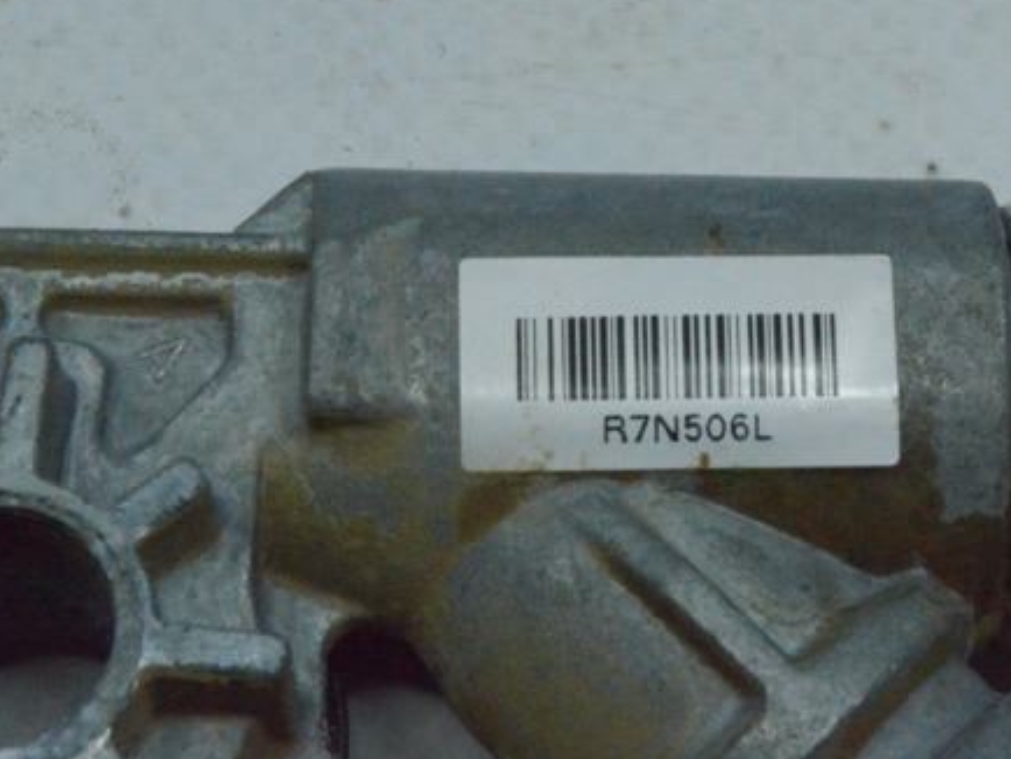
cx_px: 685
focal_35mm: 117
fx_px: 3410
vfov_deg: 12.7
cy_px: 329
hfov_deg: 16.8
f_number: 36
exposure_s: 1/80
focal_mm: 55
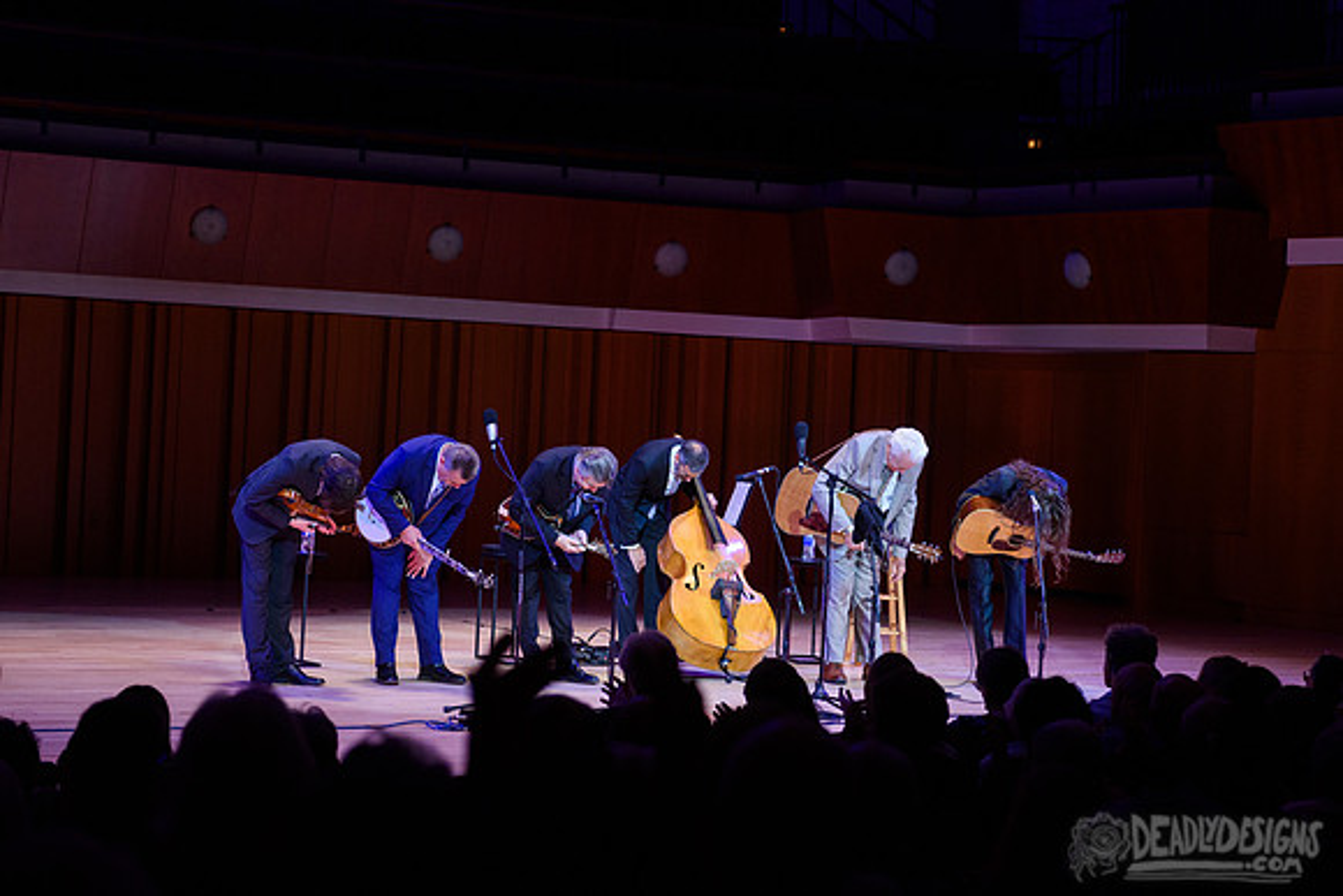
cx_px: 754
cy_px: 386
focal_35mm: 80
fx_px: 2974
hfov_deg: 25.4
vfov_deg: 17.1
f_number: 5
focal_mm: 70
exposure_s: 1/500
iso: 2500
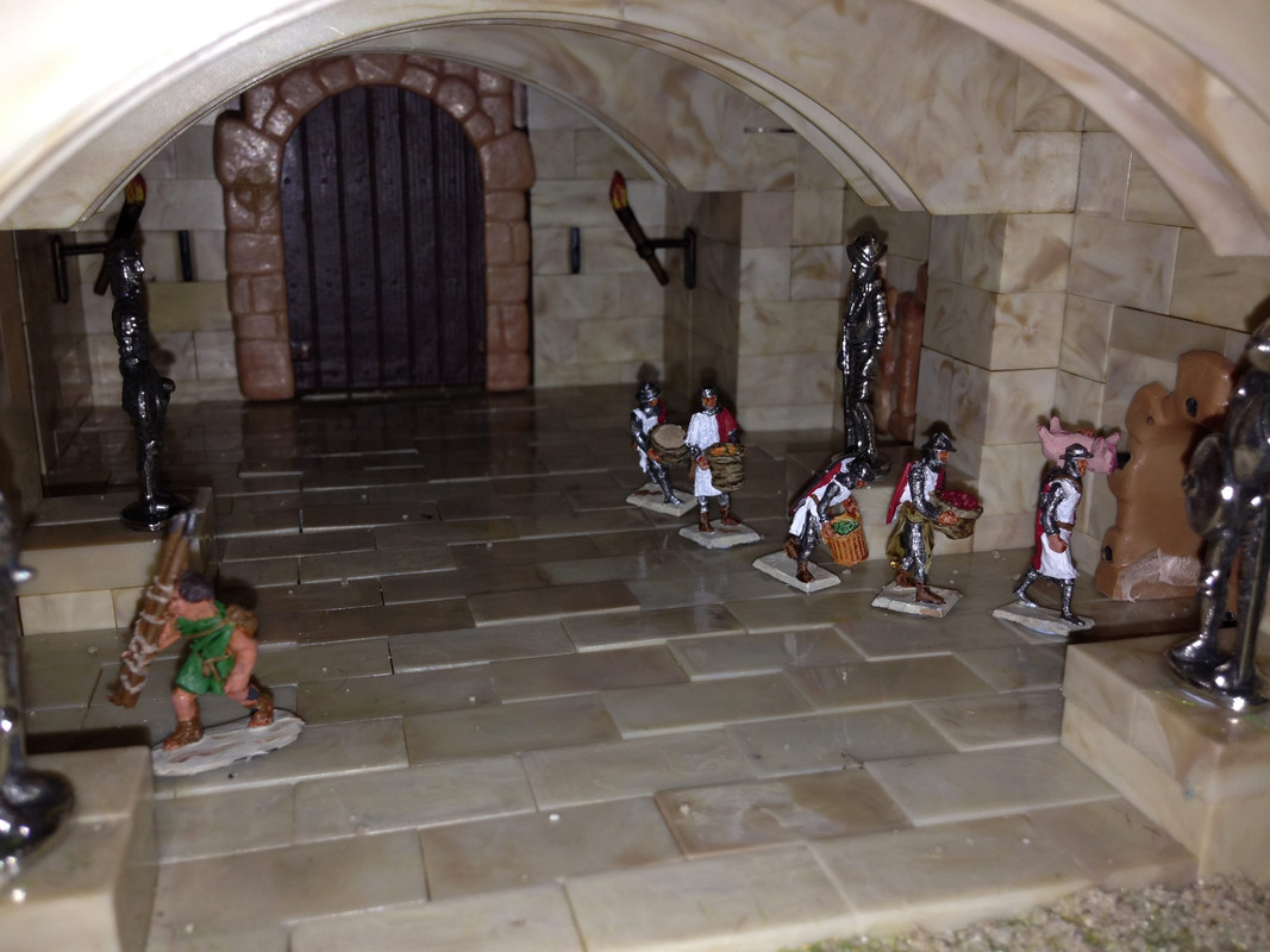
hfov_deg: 55.4
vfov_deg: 42.9
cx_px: 635
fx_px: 1211
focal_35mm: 33
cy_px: 476
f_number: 2.4
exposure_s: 1/104
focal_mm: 4.12
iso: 50
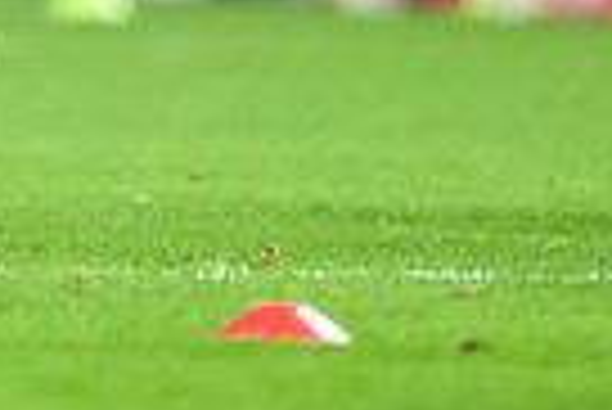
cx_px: -214
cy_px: -489
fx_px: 34274
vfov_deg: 0.7
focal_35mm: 2014
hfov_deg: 1.0
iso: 3200
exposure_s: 1/1600
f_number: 3.2
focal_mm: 400
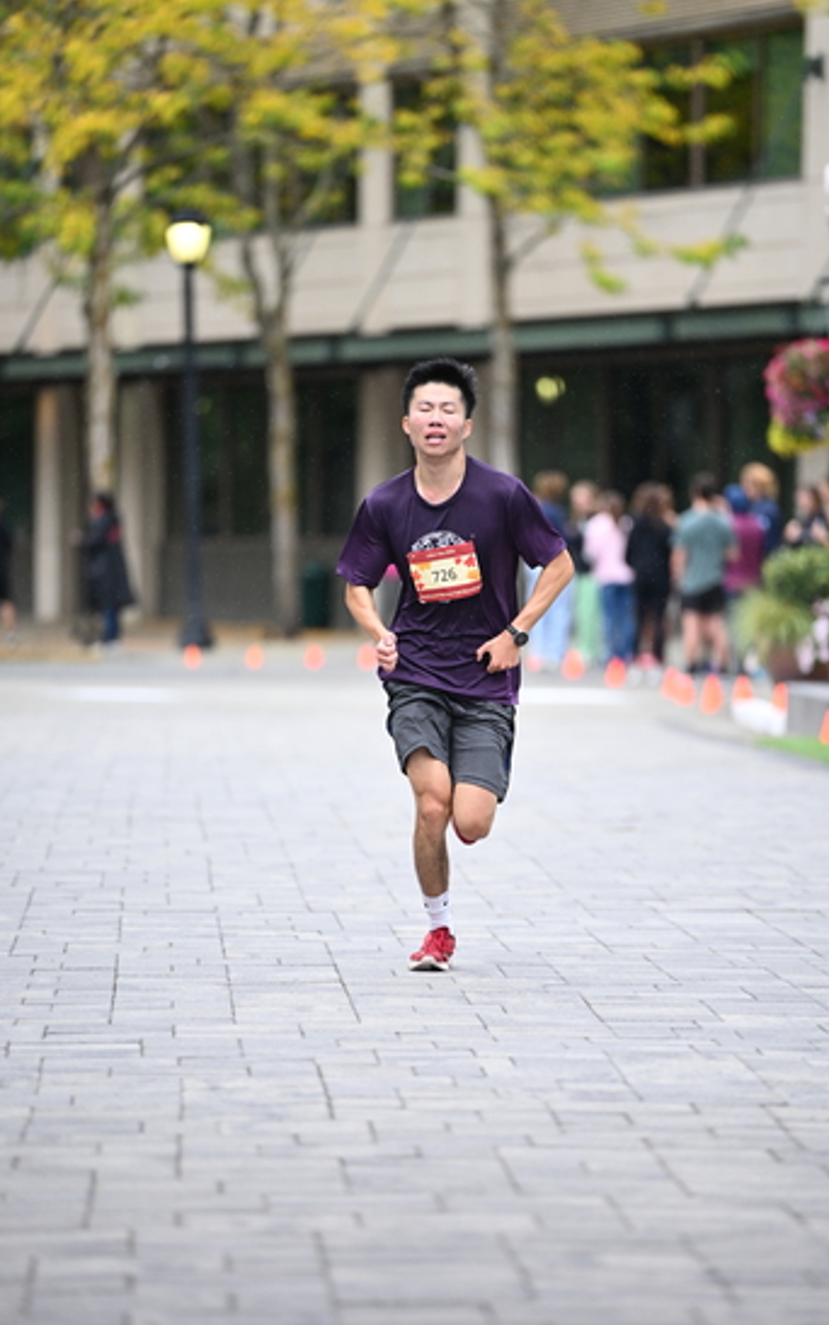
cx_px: 425
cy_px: 661
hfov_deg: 6.4
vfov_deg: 10.2
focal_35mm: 205
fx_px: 7409
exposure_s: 1/1600
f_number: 2.8
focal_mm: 200
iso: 1250
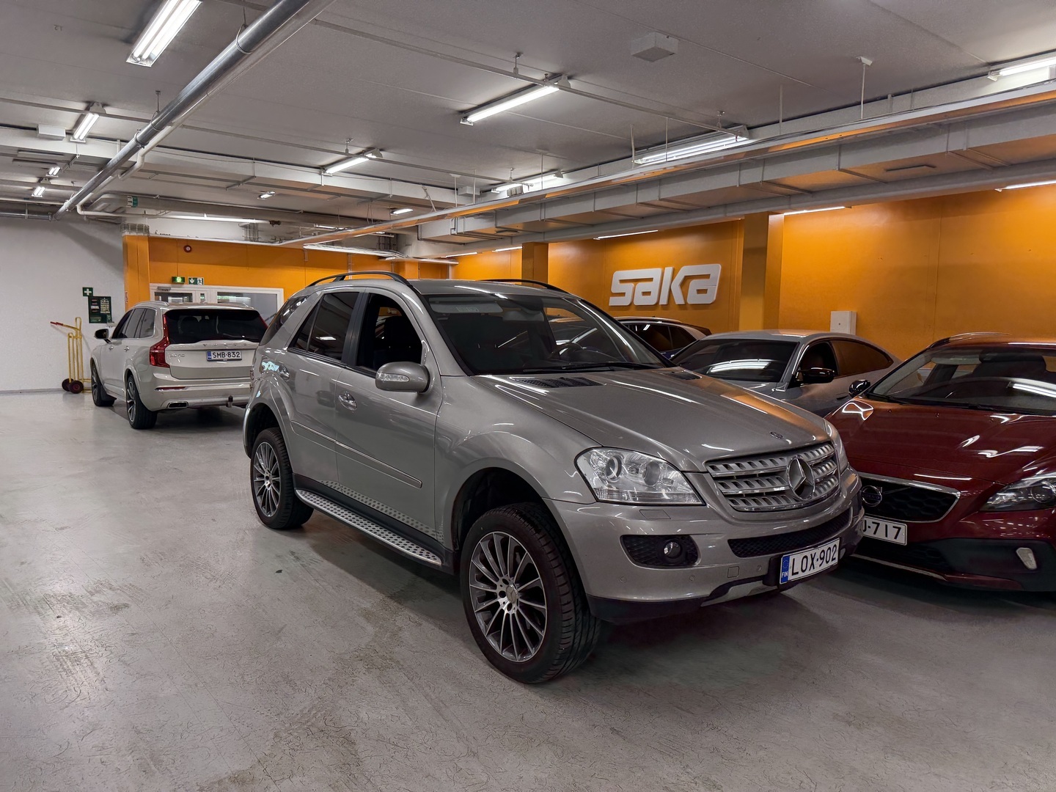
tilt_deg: -6.0
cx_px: 528
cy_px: 396
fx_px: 732
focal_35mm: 24
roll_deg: +1.6
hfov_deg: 71.6
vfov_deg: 56.8
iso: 200
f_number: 1.78
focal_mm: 6.76
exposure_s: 1/100
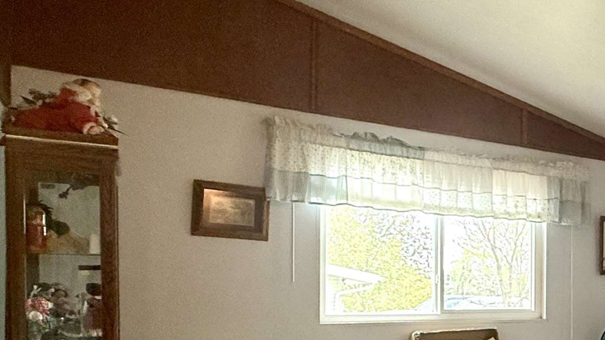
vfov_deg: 26.8
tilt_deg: +0.8
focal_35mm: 43
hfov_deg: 38.1
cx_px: 688
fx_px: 690
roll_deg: -0.3
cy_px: 301
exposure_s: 1/120
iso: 200
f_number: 2.2
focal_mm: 2.22
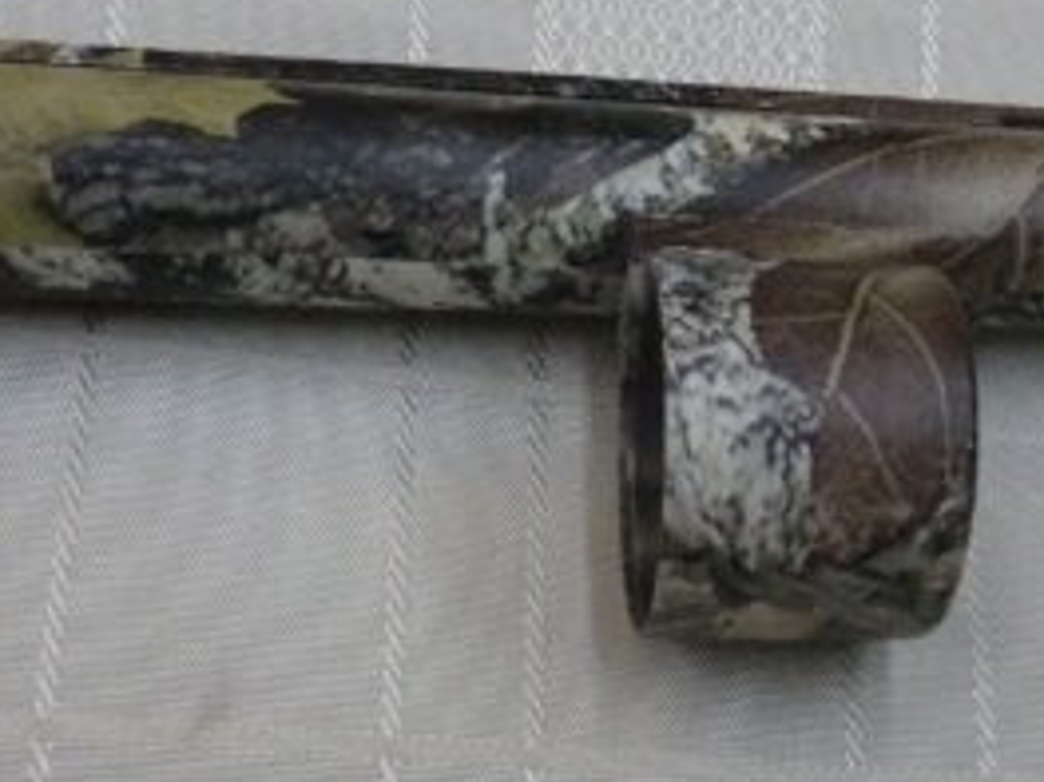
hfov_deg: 33.2
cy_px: 675
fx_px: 1718
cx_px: 766
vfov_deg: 25.0
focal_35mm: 57
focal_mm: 4.1
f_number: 3.3
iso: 640
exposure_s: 1/125
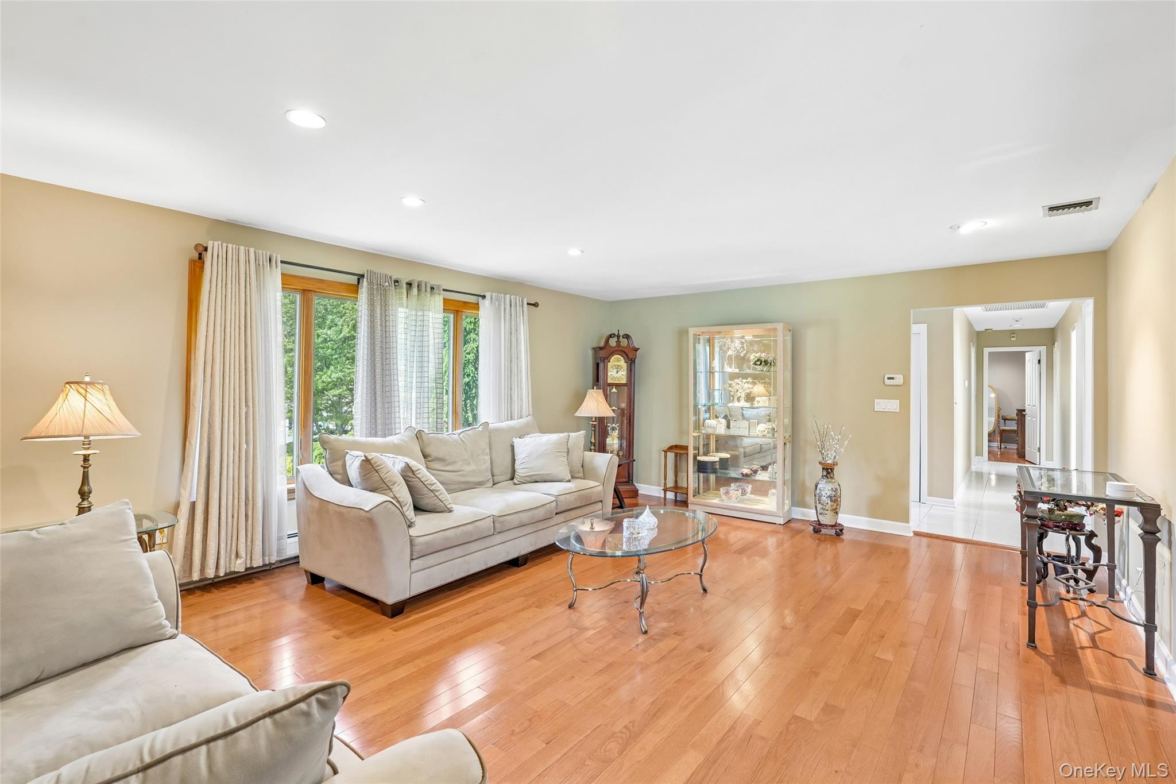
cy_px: 392
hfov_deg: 96.7
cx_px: 588
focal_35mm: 16
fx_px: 523
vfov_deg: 73.7
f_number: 8
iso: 400
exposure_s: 1/6
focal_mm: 16
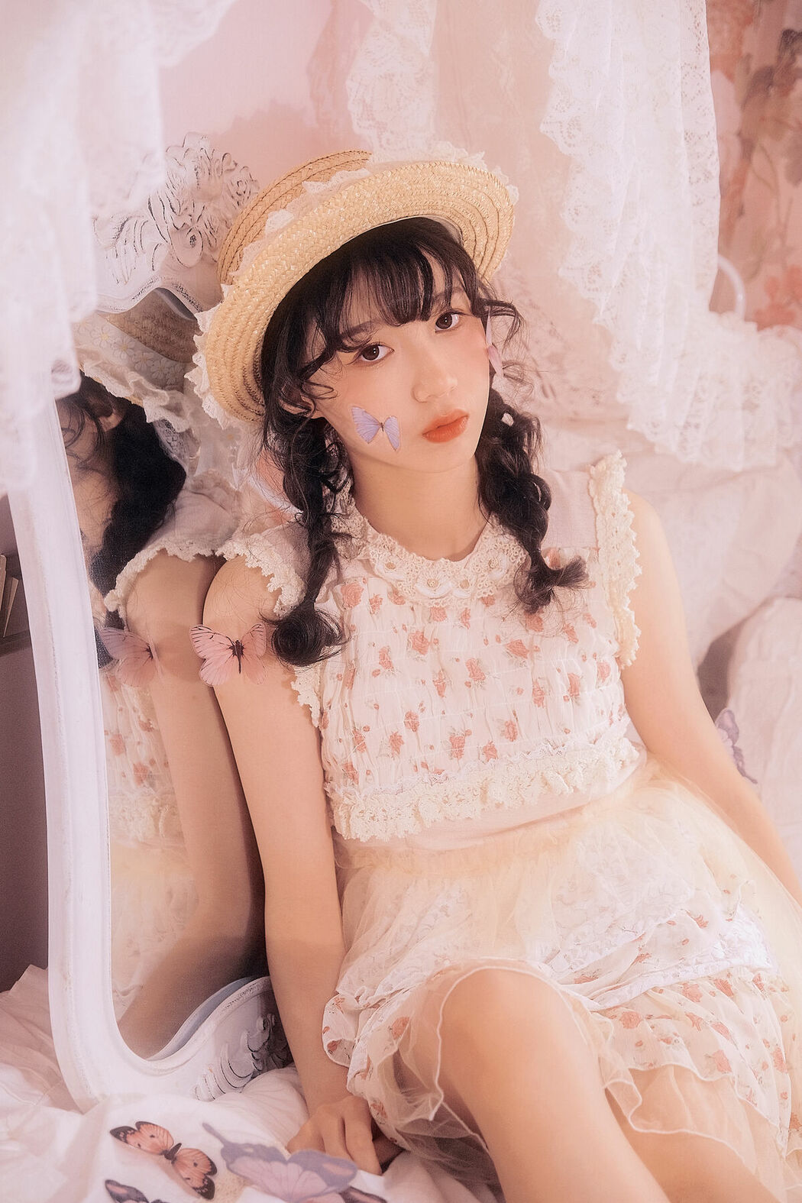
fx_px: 2773
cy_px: 602
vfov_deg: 24.5
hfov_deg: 16.5
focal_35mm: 83
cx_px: 401
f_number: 2.8
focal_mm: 55
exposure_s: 1/125
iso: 640
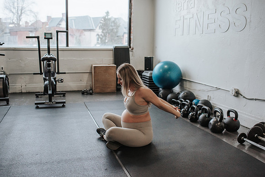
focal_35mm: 36
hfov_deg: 52.9
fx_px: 267
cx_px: 132
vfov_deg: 36.7
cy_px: 88
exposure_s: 1/250
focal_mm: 35
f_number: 3.2
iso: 800
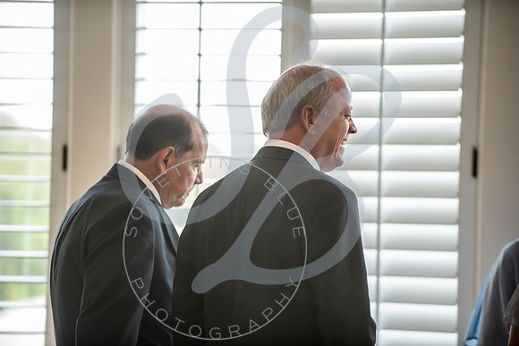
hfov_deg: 10.3
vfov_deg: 6.9
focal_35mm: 200
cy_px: 173
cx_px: 260
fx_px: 2884
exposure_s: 1/250
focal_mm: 200
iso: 640
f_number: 2.8
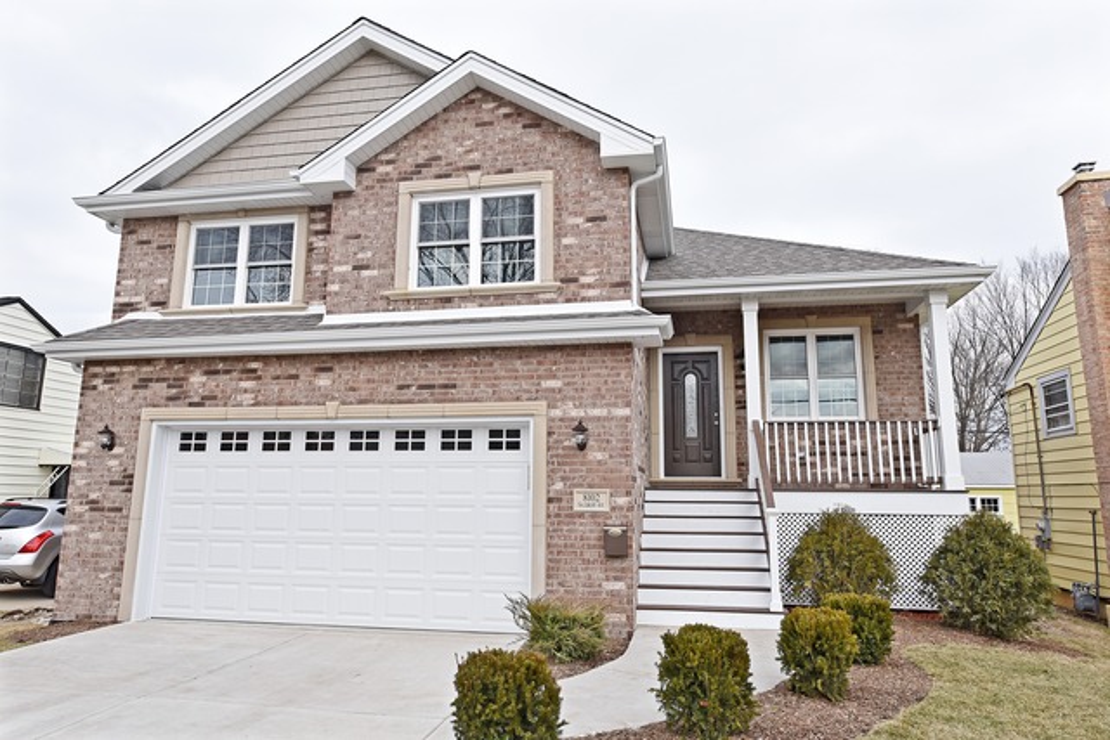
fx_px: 740
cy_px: 370
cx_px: 555
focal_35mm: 24
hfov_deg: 73.7
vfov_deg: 53.2
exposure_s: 1/400
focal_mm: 24
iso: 800
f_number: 11
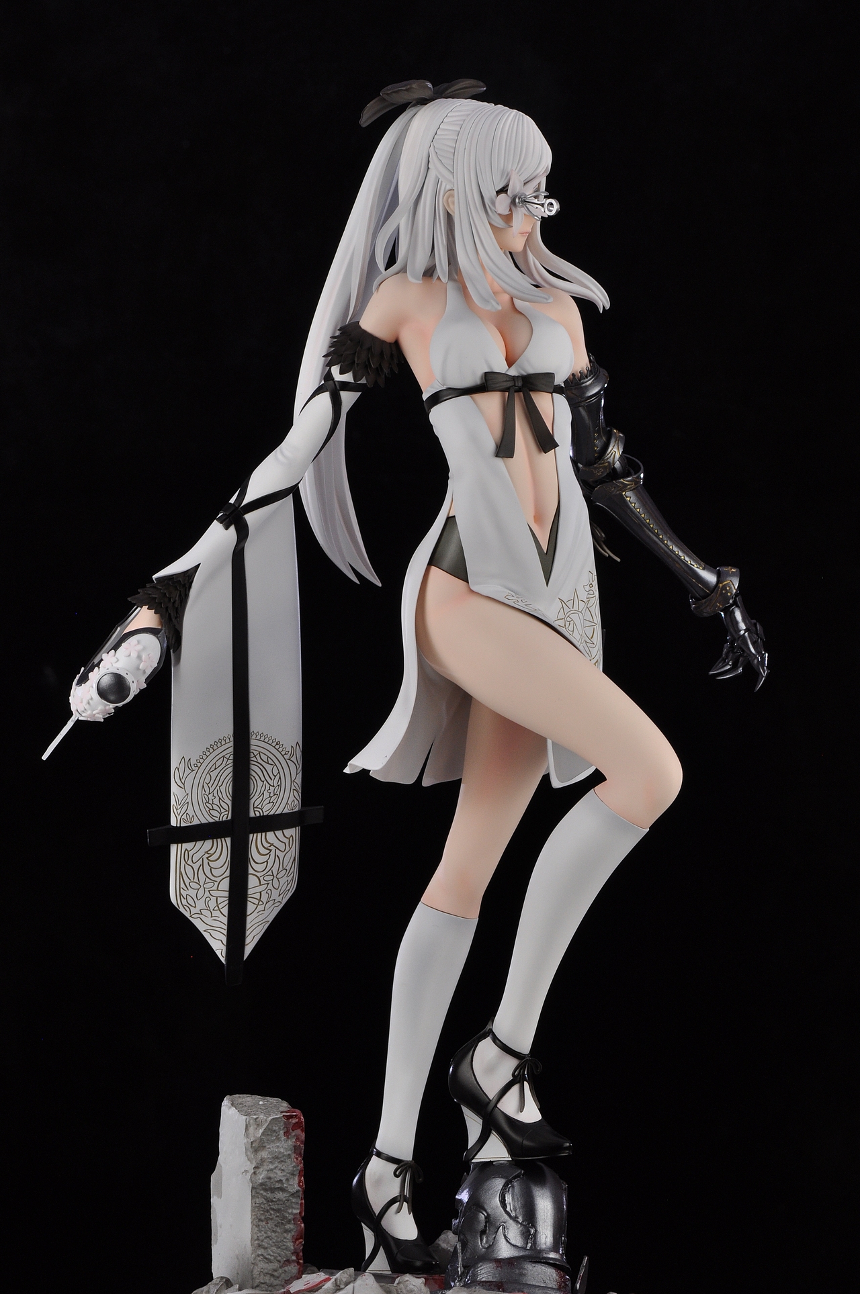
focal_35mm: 135
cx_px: 430
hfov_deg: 10.1
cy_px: 647
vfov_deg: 15.2
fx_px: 4849
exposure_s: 1/30
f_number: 16
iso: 400
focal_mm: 90
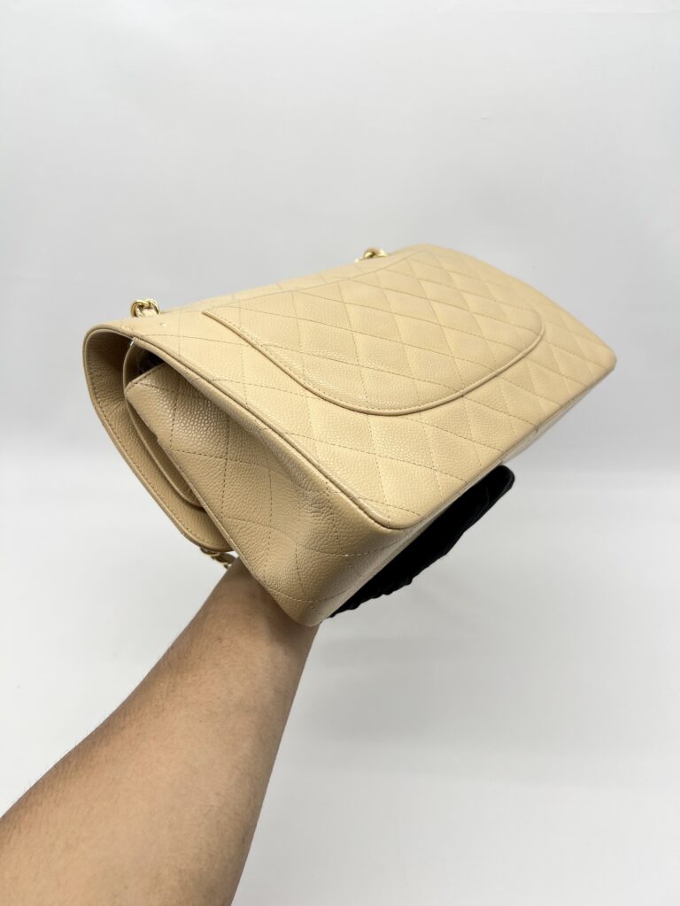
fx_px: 681
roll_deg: -0.3
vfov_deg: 67.3
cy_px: 453
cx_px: 340
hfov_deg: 53.1
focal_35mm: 26
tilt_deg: -29.7
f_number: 1.5
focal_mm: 5.7
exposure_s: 1/134
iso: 32
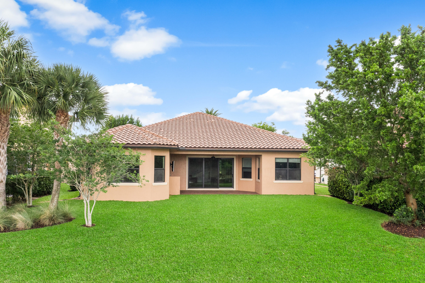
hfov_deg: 61.9
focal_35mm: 30
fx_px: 354
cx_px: 202
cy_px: 150
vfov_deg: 43.6
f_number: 6.3
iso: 800
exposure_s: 1/400
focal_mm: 10.26
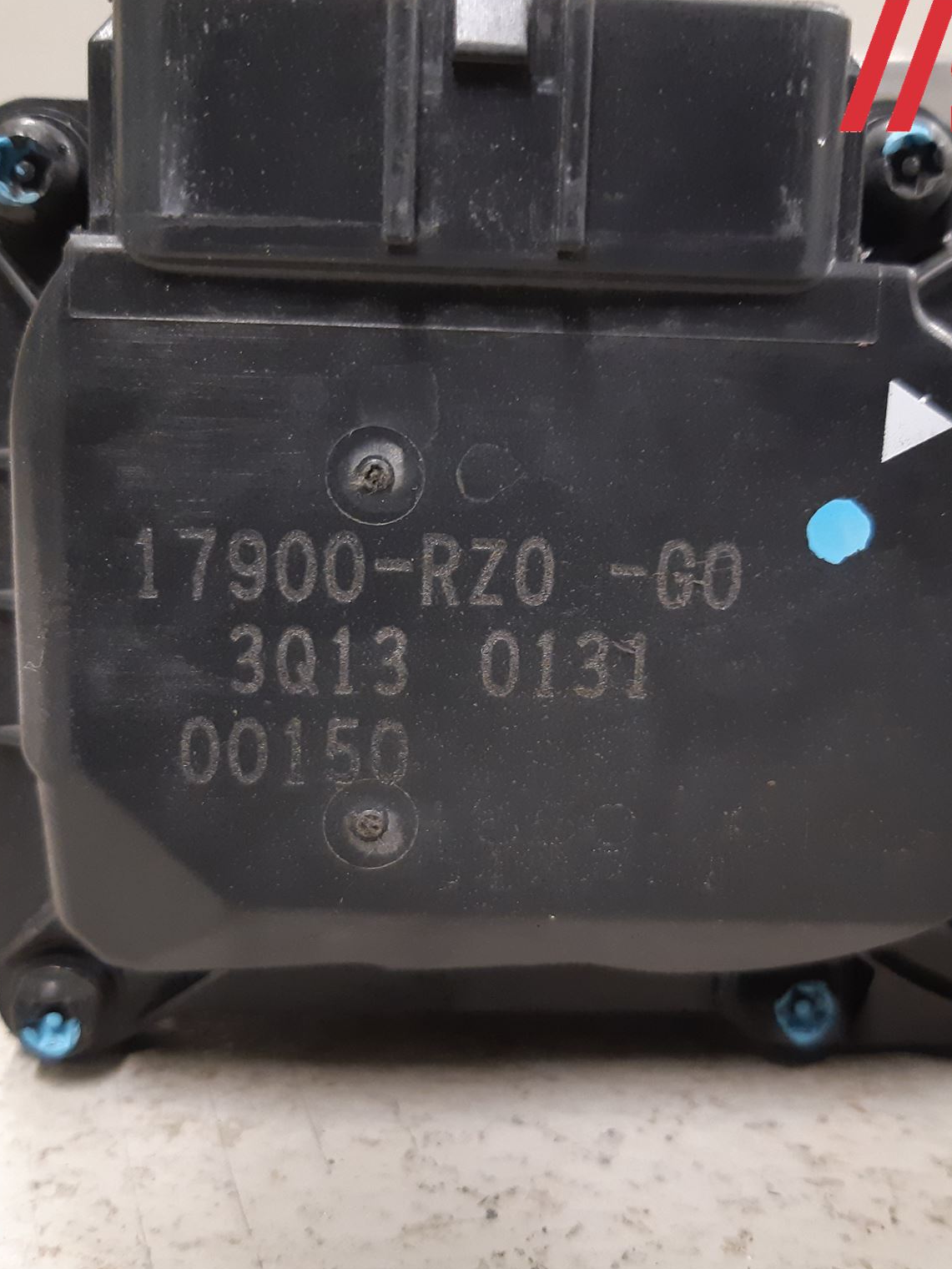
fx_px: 1283
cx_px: 496
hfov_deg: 40.7
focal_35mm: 35
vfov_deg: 52.6
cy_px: 632
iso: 250
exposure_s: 1/25
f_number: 1.7
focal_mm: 3.93
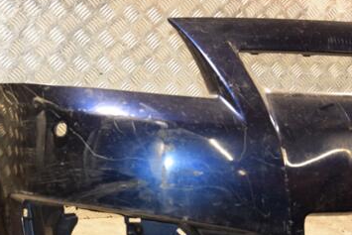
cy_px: 144
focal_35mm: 76
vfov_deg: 17.9
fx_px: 743
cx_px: 189
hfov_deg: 26.6
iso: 800
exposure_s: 1/100
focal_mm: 30
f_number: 5
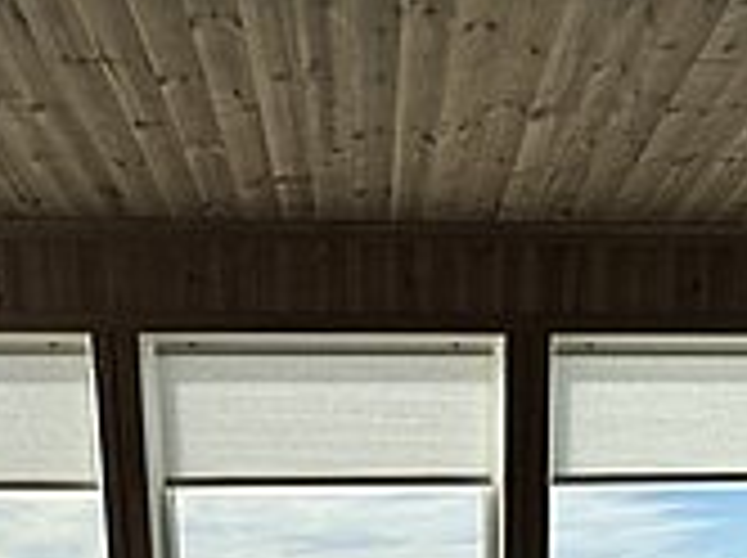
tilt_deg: -12.4
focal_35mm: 45
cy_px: 846
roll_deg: +2.4
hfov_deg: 42.1
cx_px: 416
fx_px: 970
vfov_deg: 24.6
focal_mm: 2.22
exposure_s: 1/2083
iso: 40
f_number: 2.2
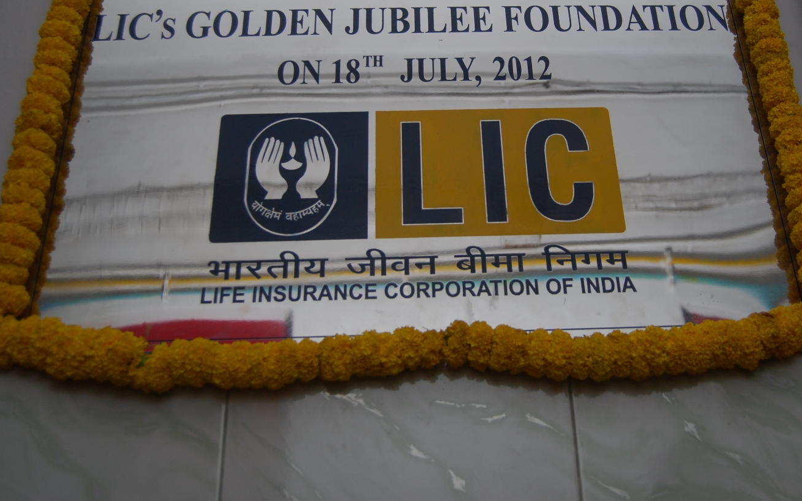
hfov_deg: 43.4
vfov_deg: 27.7
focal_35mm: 46
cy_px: 148
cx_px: 451
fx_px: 1005
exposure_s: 1/60
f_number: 4
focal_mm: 22
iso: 200
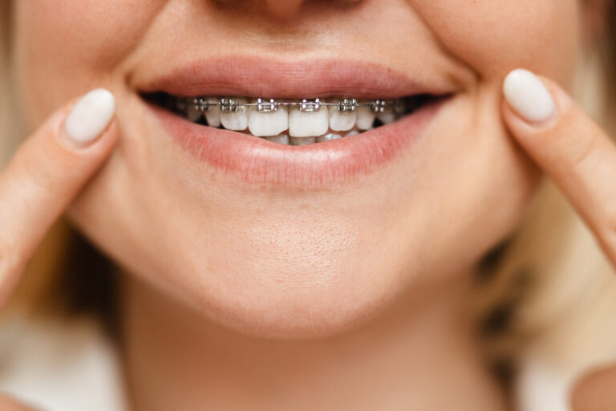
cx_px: 308
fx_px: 1283
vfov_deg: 18.2
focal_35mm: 75
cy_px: 206
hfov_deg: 27.0
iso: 400
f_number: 1.8
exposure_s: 1/160
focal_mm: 50
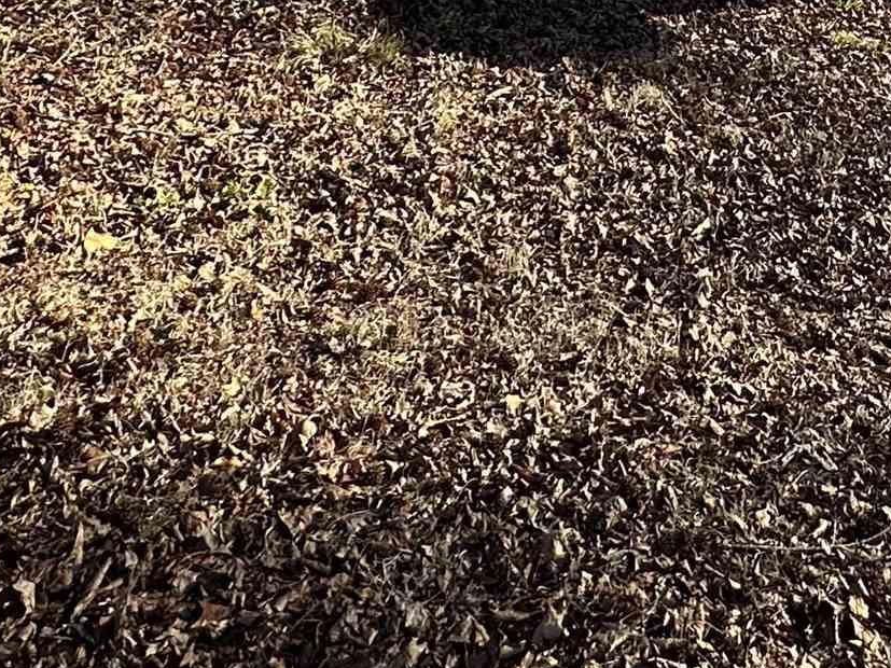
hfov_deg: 35.3
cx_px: 749
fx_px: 1338
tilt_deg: +4.1
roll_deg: +1.6
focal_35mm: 52
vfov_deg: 20.8
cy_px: -484
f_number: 2.2
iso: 40
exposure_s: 1/454
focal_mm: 2.22
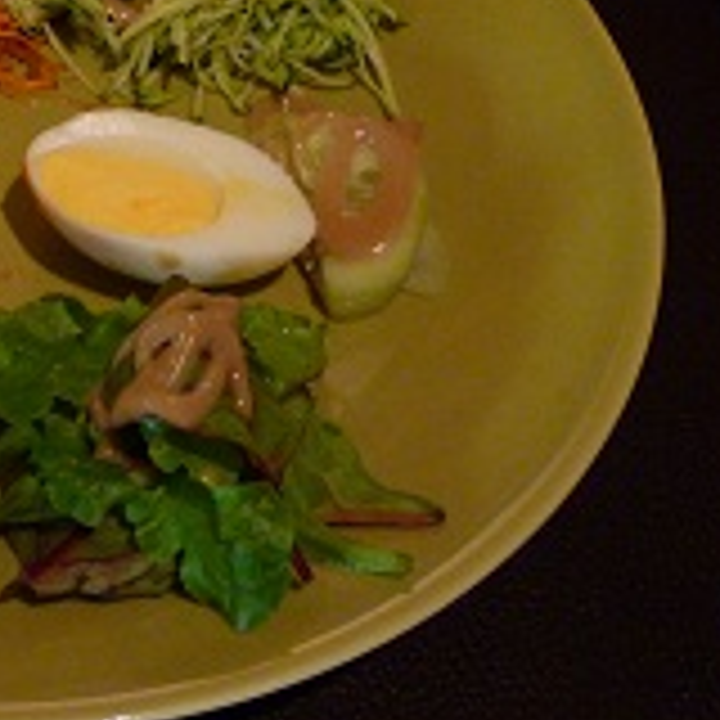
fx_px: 1506
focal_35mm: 64
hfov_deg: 25.8
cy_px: 72
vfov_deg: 26.0
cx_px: 32
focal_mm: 5.2
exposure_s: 1/8
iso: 400
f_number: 3.3
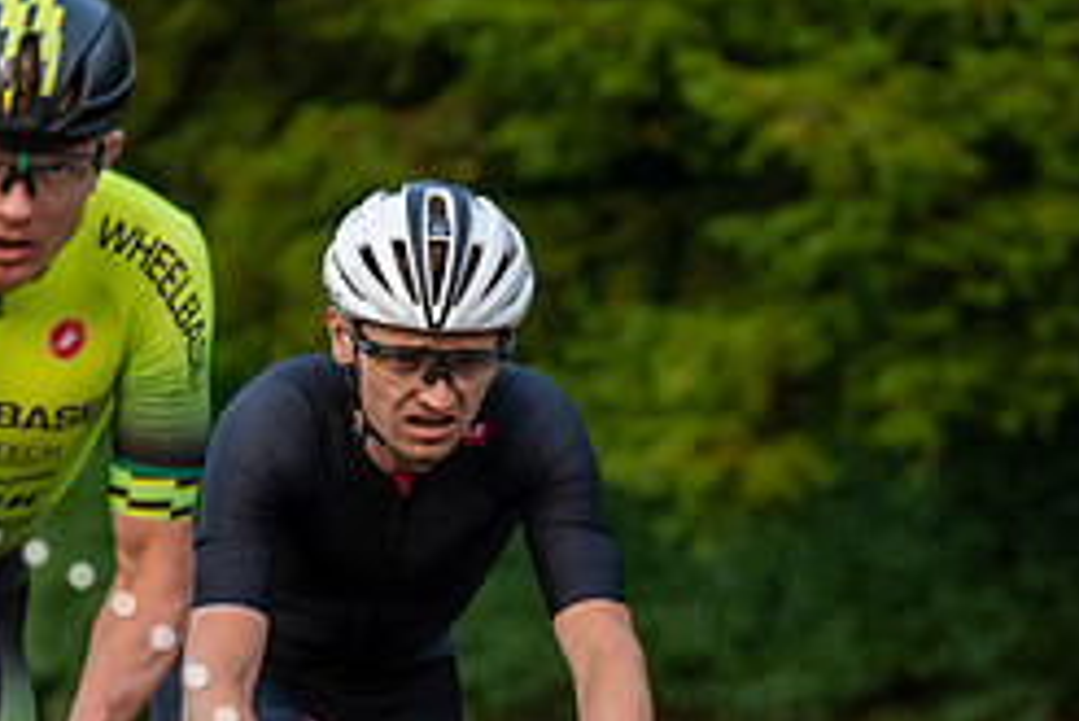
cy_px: 697
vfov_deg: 4.3
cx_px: 564
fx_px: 9506
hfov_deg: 6.5
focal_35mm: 317
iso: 1250
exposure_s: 1/1000
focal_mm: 135
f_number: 2.8
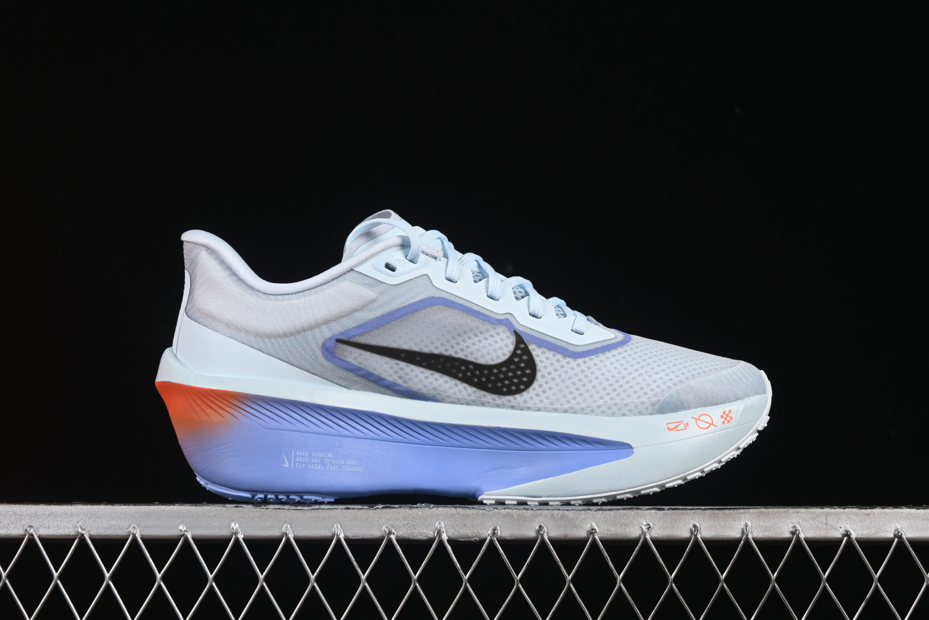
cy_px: 310
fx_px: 1935
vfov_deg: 18.2
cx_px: 464
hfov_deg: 27.0
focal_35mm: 75
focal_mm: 50
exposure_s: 1/60
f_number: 8
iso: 160
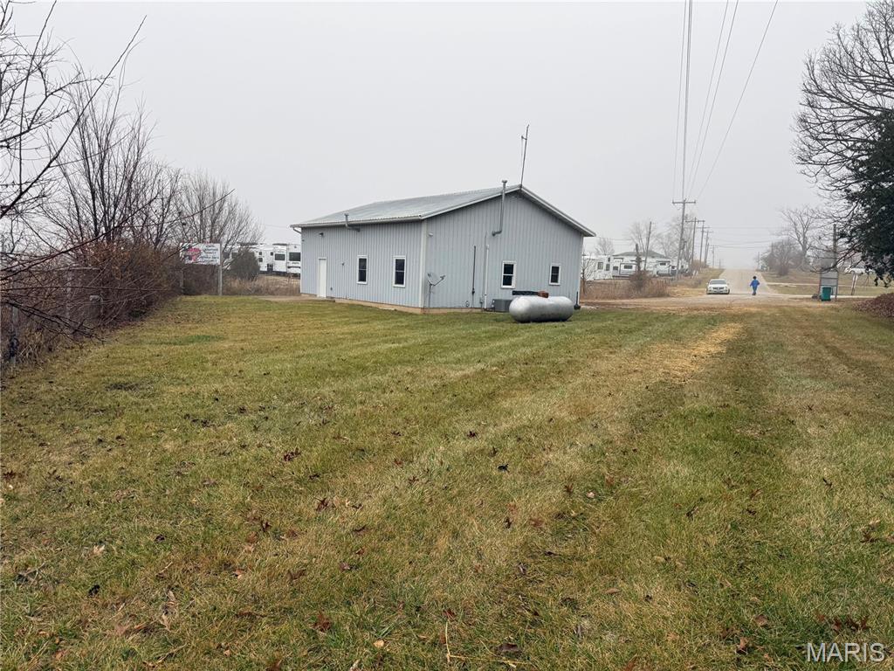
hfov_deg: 71.6
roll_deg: -2.2
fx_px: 620
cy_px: 336
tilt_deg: -5.2
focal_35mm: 24
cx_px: 447
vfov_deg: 56.8
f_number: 1.78
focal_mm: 6.76
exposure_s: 1/715
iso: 80
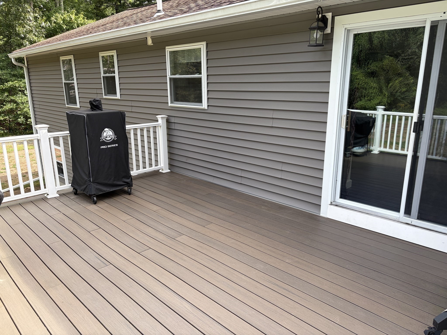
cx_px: 224
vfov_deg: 53.1
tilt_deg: -15.0
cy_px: 168
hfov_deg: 67.3
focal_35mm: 26
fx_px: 336
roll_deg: +0.3
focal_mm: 5.96
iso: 50
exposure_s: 1/450
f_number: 1.6
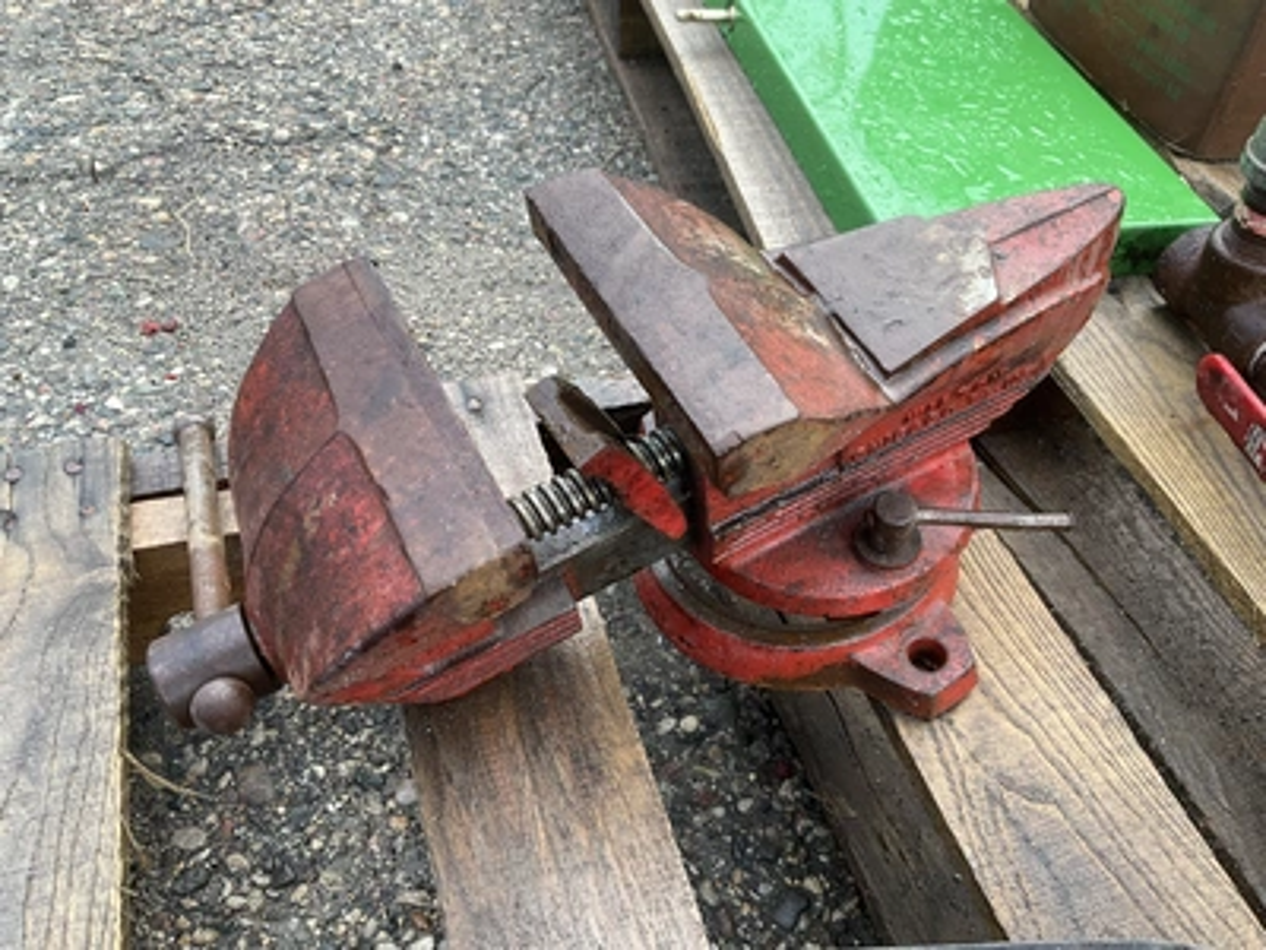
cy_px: 475
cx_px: 633
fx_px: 1061
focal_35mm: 29
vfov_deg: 48.2
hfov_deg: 61.7
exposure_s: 1/122
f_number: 1.8
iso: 25
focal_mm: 3
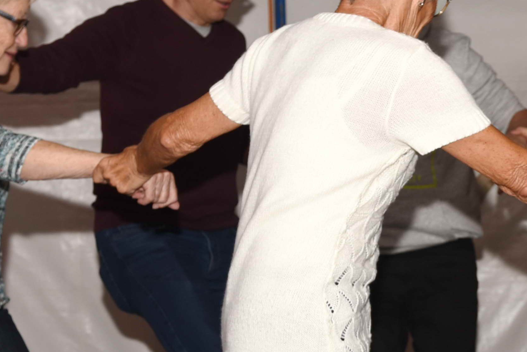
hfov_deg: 14.8
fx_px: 1991
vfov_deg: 10.0
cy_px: 337
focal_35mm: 136
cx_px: 550
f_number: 5
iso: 200
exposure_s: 1/60
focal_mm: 38
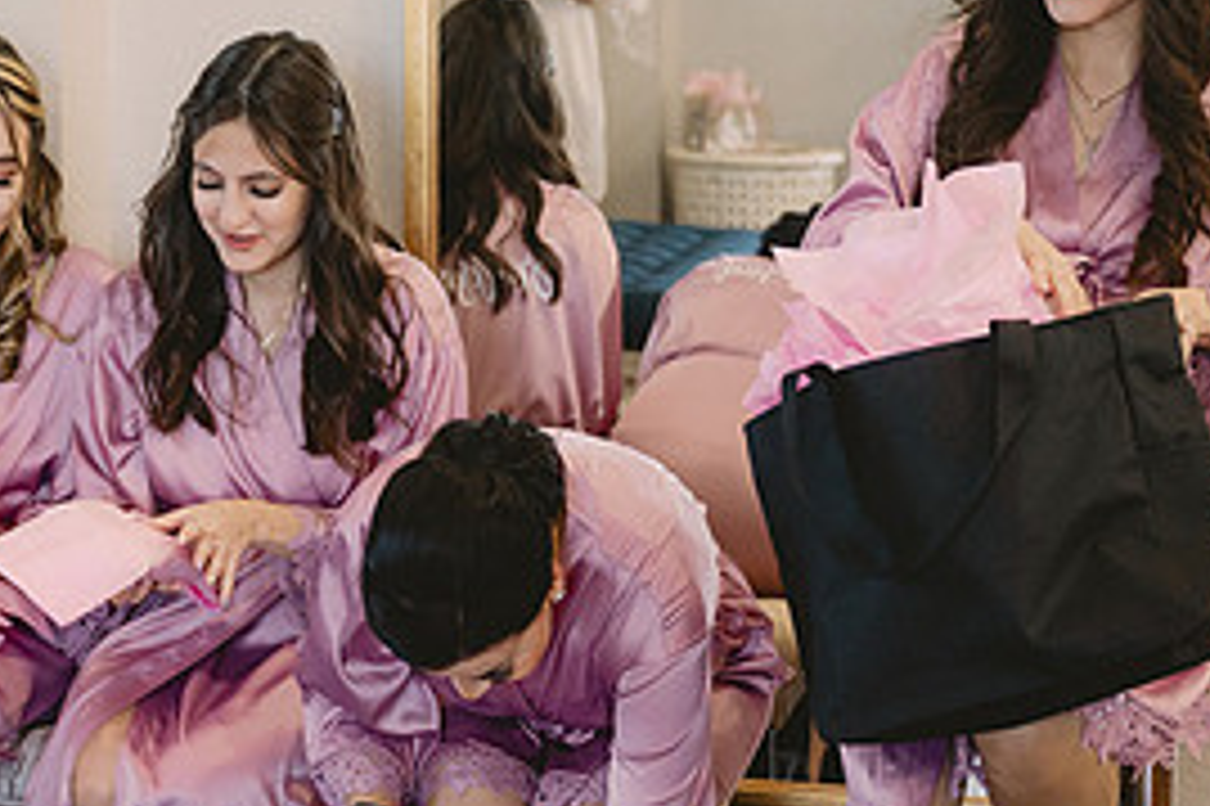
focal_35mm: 95
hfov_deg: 21.0
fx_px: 3191
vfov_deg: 14.4
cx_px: 135
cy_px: 554
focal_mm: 44
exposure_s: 1/400
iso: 2000
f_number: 2.8
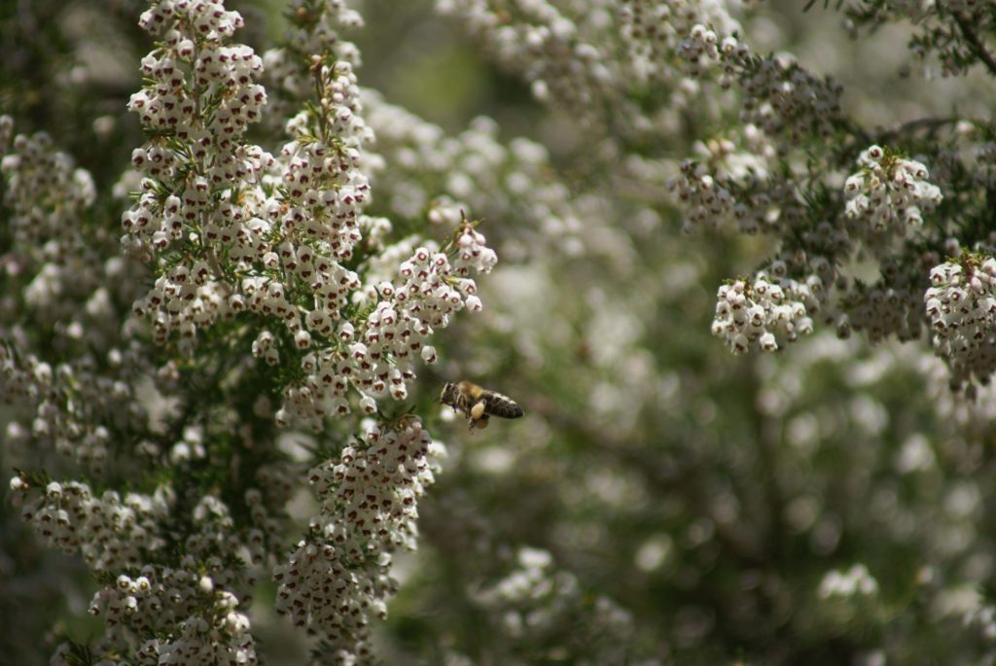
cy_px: 333
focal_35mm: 450
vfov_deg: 3.1
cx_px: 498
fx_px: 12462
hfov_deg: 4.6
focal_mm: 300
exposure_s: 1/500
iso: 100
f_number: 6.3
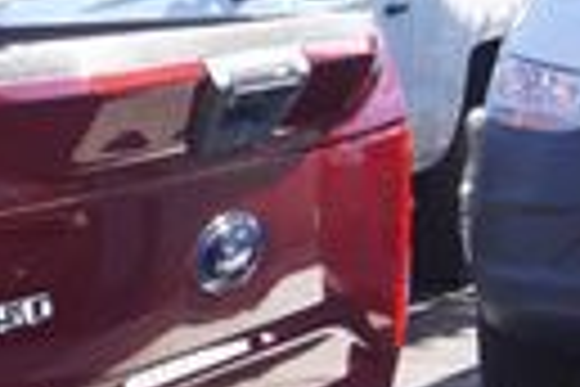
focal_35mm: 149
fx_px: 2400
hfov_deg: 11.4
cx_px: -809
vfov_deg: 9.1
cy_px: 441
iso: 100
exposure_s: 1/80
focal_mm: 20
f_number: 6.3
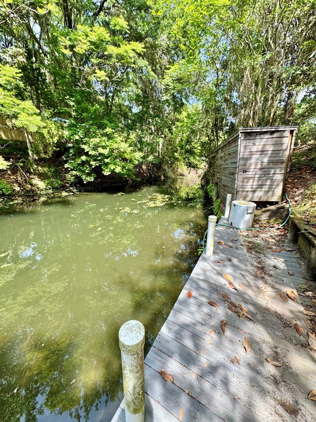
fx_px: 170
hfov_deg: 85.7
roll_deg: -1.1
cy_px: 211
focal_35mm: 14
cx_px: 158
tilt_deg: -15.1
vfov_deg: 102.1
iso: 40
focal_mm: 2.22
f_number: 2.2
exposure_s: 1/208
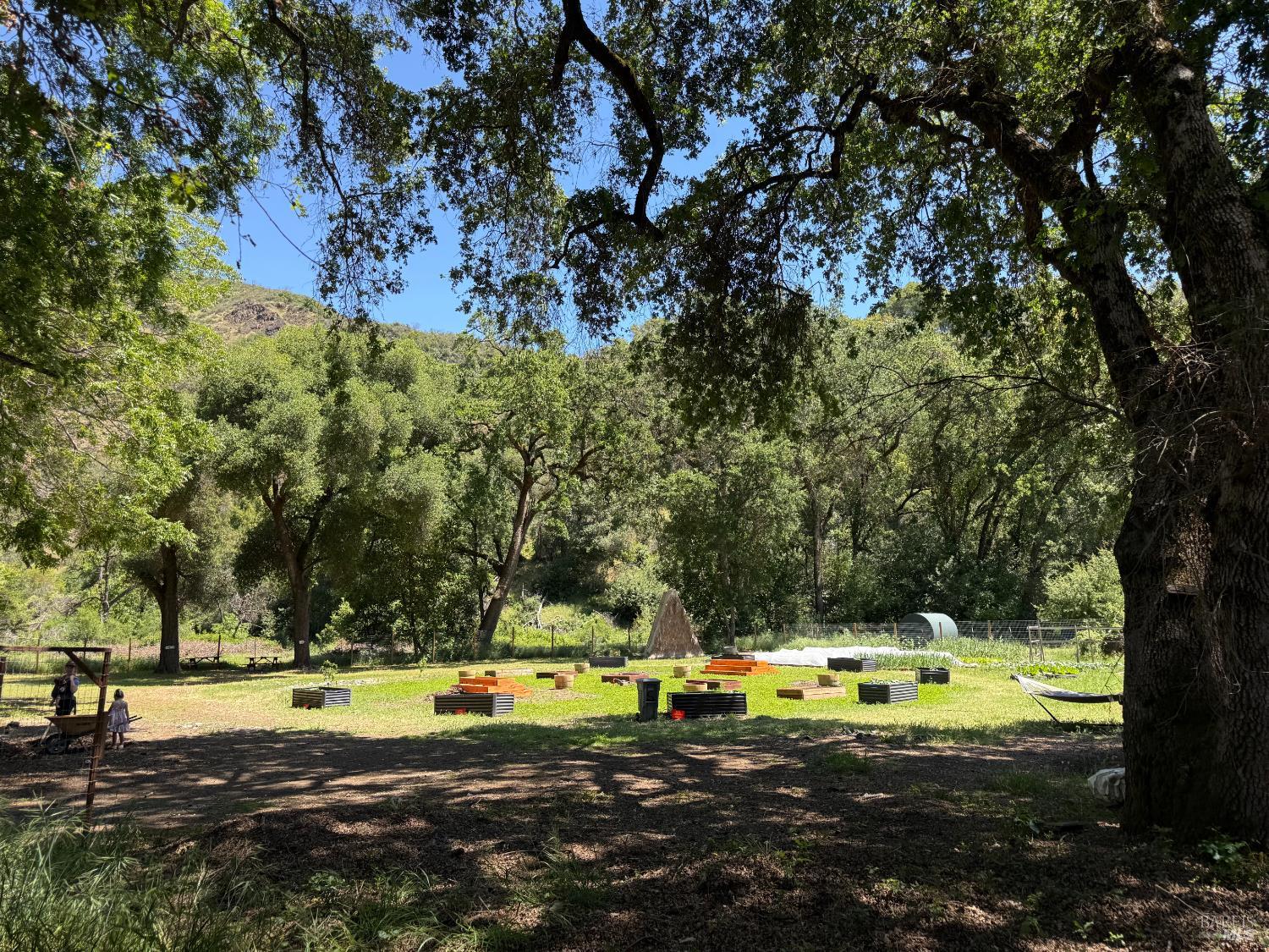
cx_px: 634
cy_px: 476
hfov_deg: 71.6
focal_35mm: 24
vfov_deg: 56.8
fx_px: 880
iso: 80
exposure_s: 1/1122
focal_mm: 6.76
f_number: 1.78
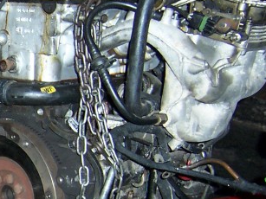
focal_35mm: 97
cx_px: -88
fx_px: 745
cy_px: 196
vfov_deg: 15.0
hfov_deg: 18.7
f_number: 2.8
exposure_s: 1/60
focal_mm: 5.6
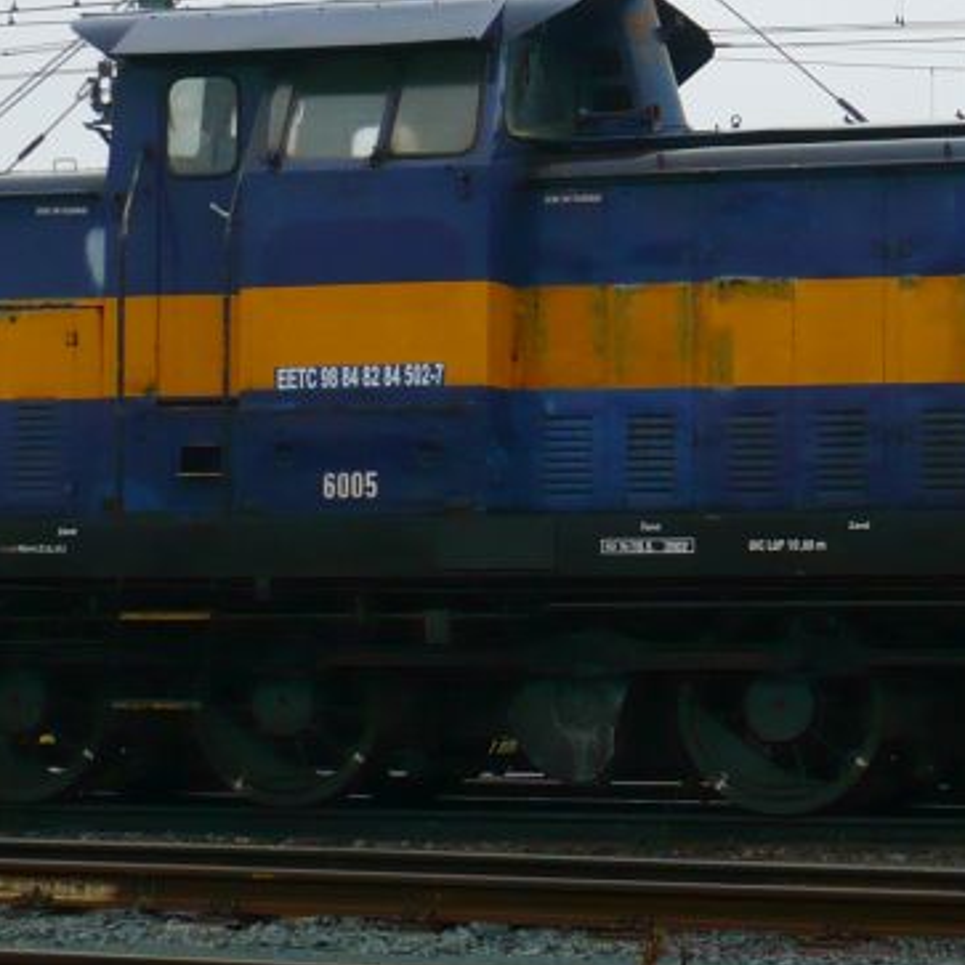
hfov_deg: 12.0
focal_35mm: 146
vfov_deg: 11.9
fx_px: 4605
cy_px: 282
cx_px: 635
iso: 100
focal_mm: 8.3
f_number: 3.4
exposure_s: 1/80
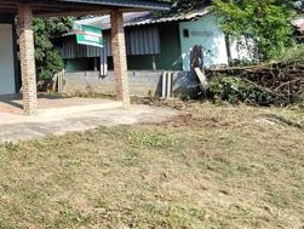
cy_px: 25
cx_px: -18
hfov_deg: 38.3
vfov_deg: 32.8
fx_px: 369
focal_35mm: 42
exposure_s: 1/753
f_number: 2.2
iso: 50
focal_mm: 1.67
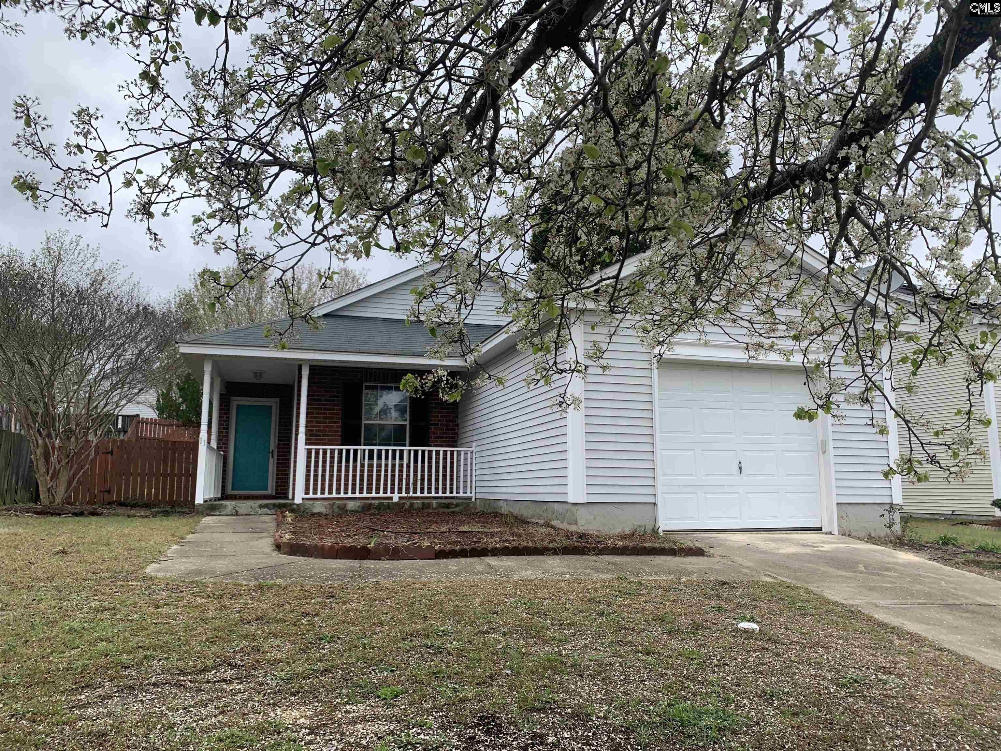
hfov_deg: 67.3
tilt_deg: +10.9
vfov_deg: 53.1
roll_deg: -1.1
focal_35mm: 26
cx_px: 500
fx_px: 752
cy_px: 376
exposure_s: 1/954
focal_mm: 4.25
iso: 25
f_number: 1.8
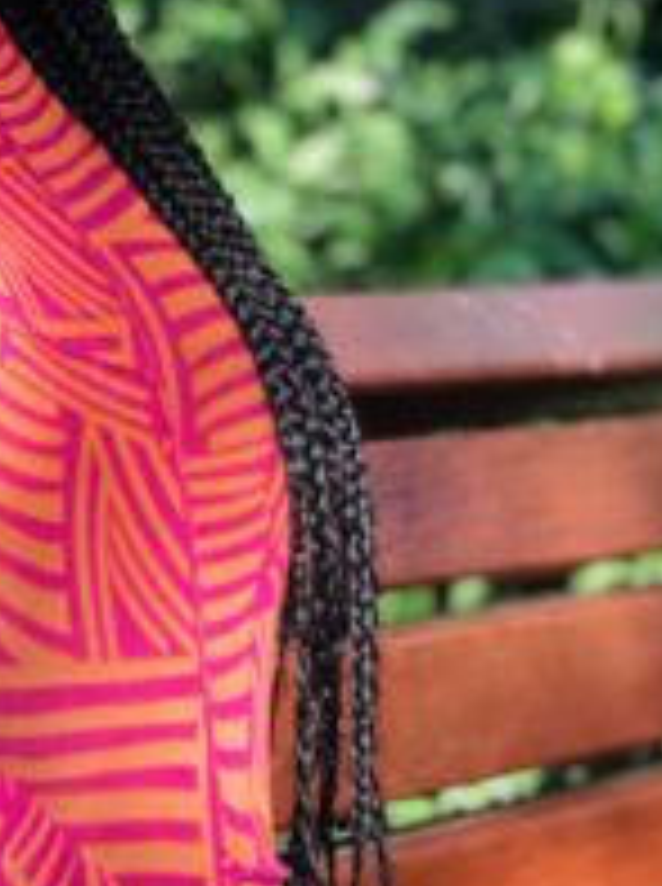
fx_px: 4451
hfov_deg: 8.5
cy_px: -369
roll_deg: -11.3
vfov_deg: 11.0
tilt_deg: +0.0
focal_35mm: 174
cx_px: 5
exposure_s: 1/95
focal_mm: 6.6
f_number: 2.8
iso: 50
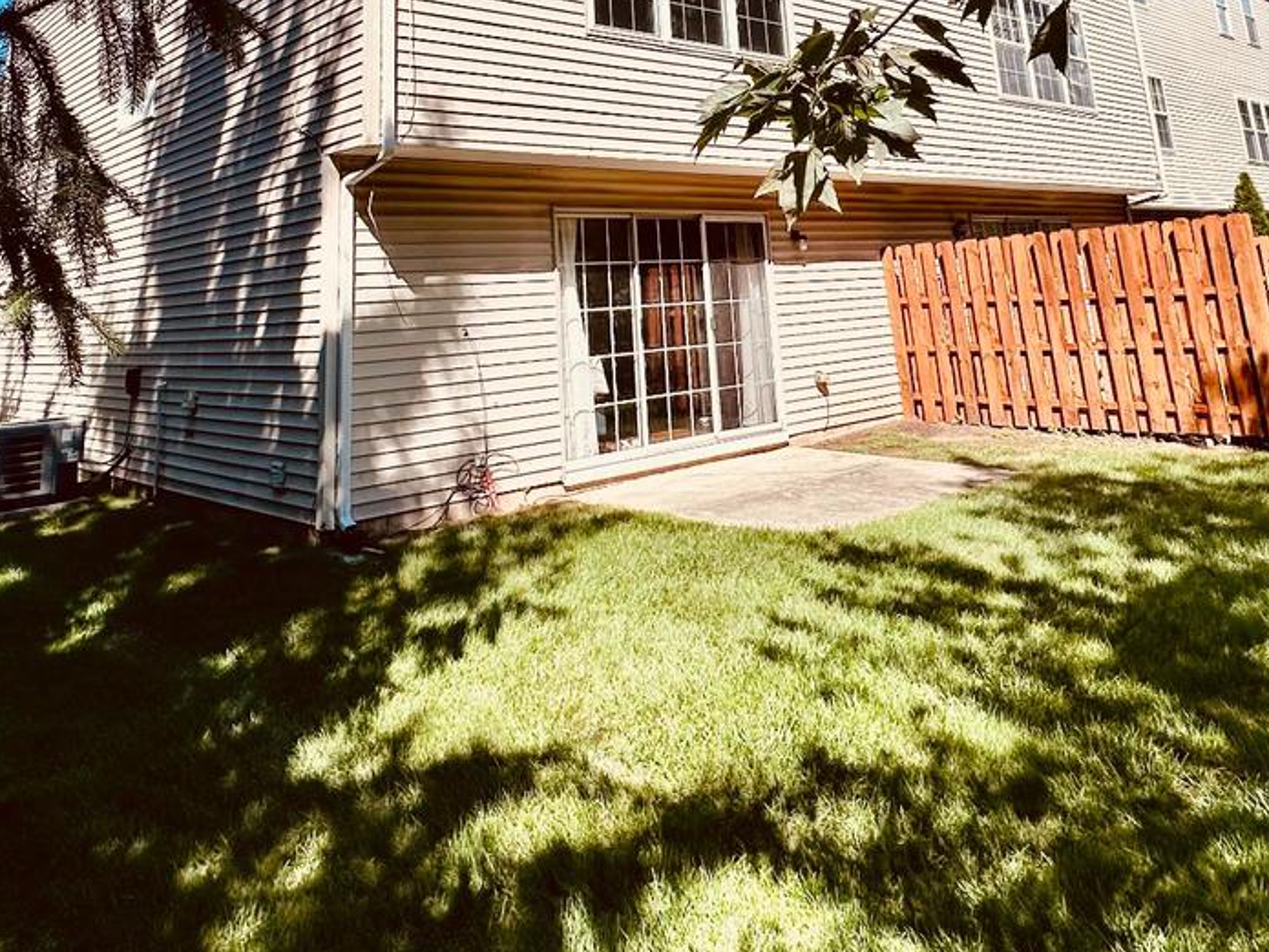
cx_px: 634
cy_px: 15
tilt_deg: +15.1
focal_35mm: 29
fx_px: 1063
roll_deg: +3.3
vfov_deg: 42.2
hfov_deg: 61.7
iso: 50
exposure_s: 1/3040
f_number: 2.2
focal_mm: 2.22
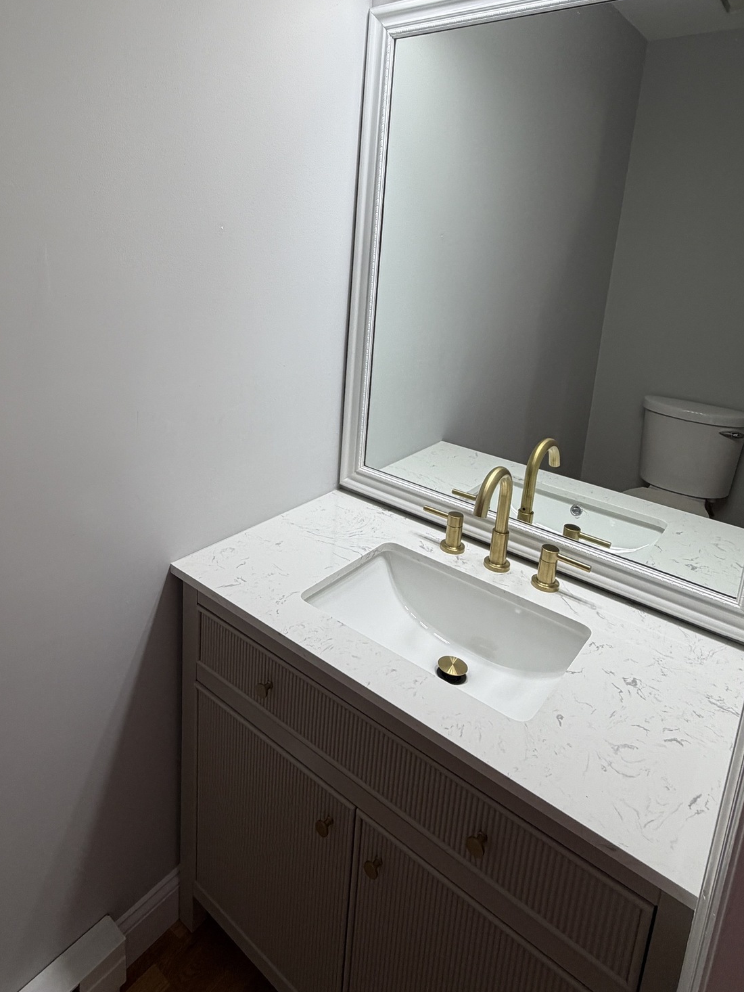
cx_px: 309
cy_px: 369
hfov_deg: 60.7
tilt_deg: -12.8
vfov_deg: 75.0
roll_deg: -2.7
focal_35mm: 22
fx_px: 630
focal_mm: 2.22
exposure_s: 1/120
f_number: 2.2
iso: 100
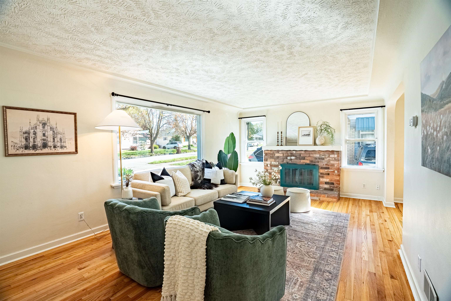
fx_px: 201
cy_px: 150
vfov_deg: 73.8
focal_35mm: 16
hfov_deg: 96.7
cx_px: 226
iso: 400
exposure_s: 1/640
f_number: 8
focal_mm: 16
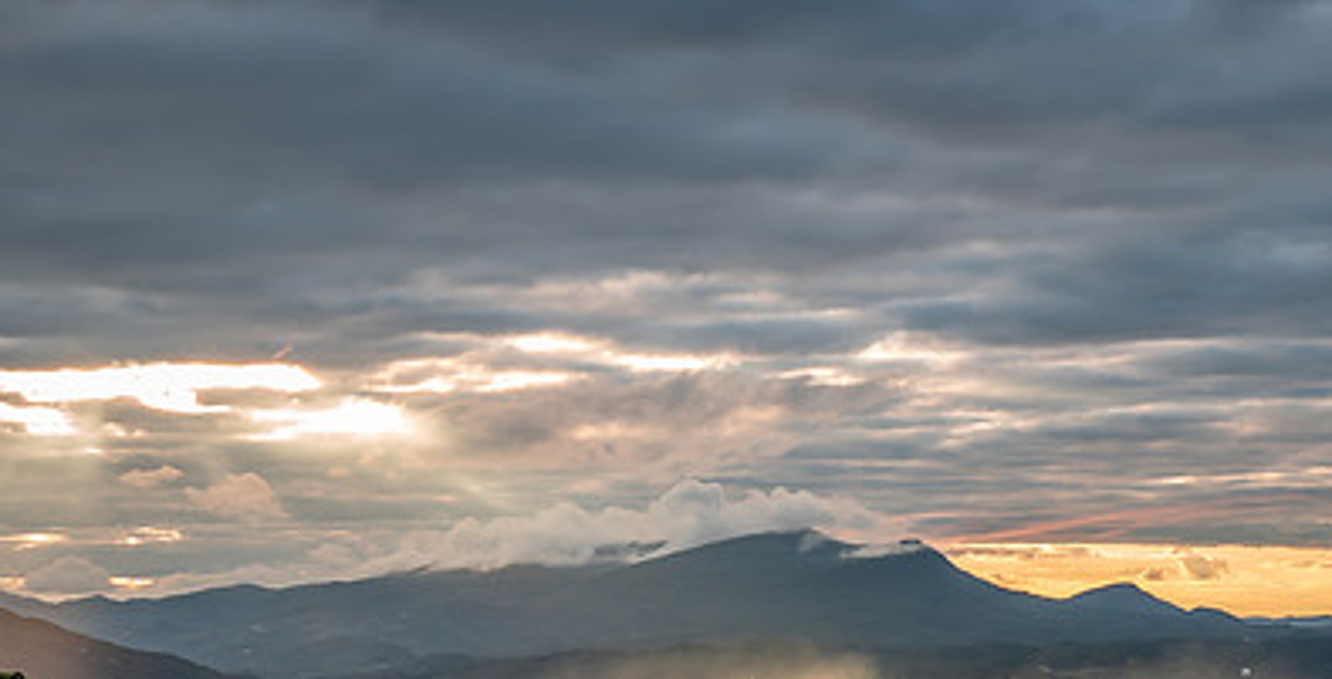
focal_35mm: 80
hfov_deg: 27.1
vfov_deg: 13.8
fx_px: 2765
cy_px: 710
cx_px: 756
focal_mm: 45
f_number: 8
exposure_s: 1/125
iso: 400
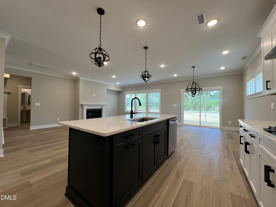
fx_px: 104
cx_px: 138
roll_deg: +0.5
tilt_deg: +1.2
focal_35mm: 13
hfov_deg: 106.2
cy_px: 104
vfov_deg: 89.9
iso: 80
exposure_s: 1/120
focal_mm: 1.57
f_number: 1.8
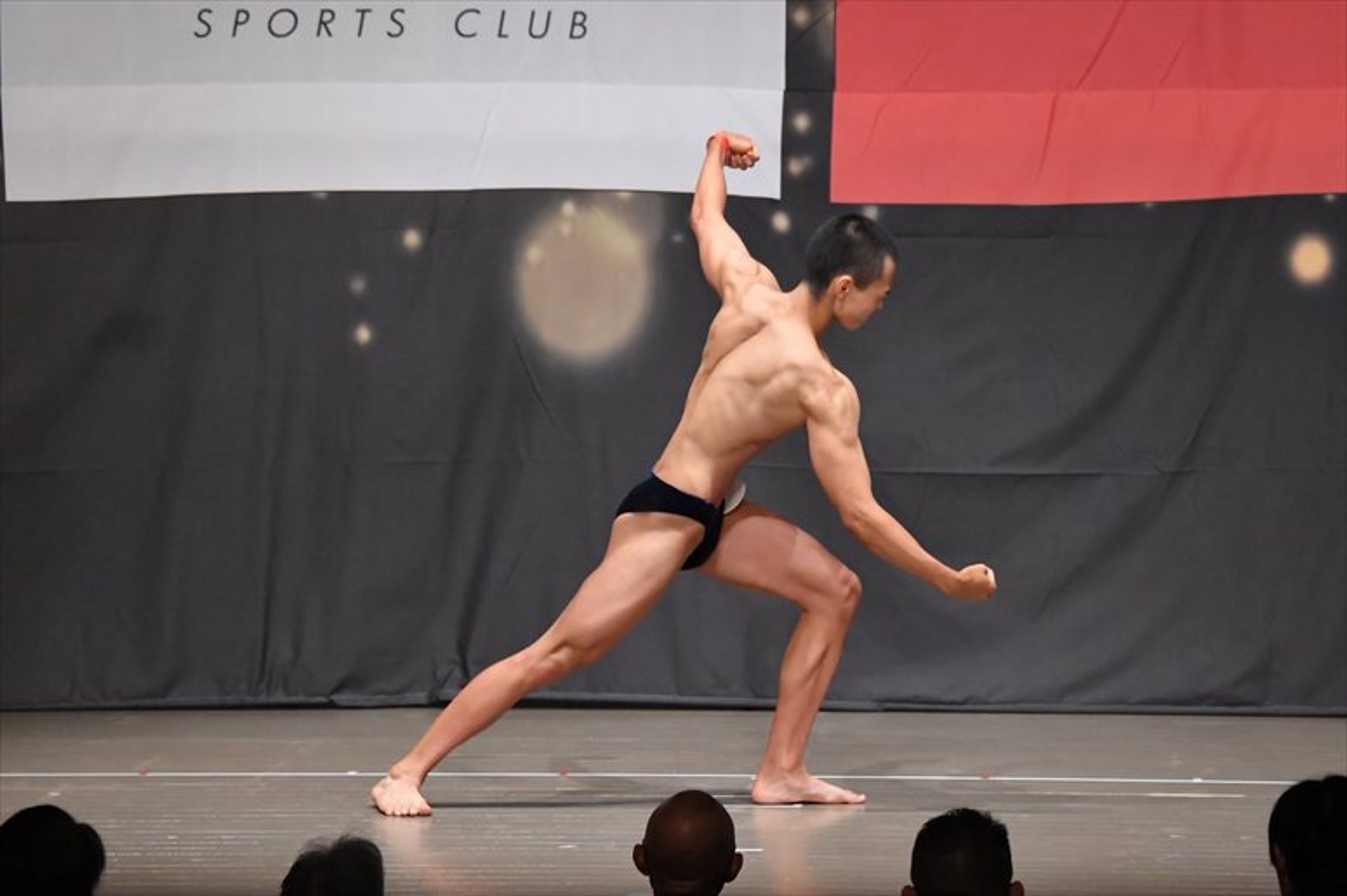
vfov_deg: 6.8
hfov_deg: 10.2
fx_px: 7555
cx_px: 674
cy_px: 448
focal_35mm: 202
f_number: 5.6
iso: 6400
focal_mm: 135
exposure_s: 1/400
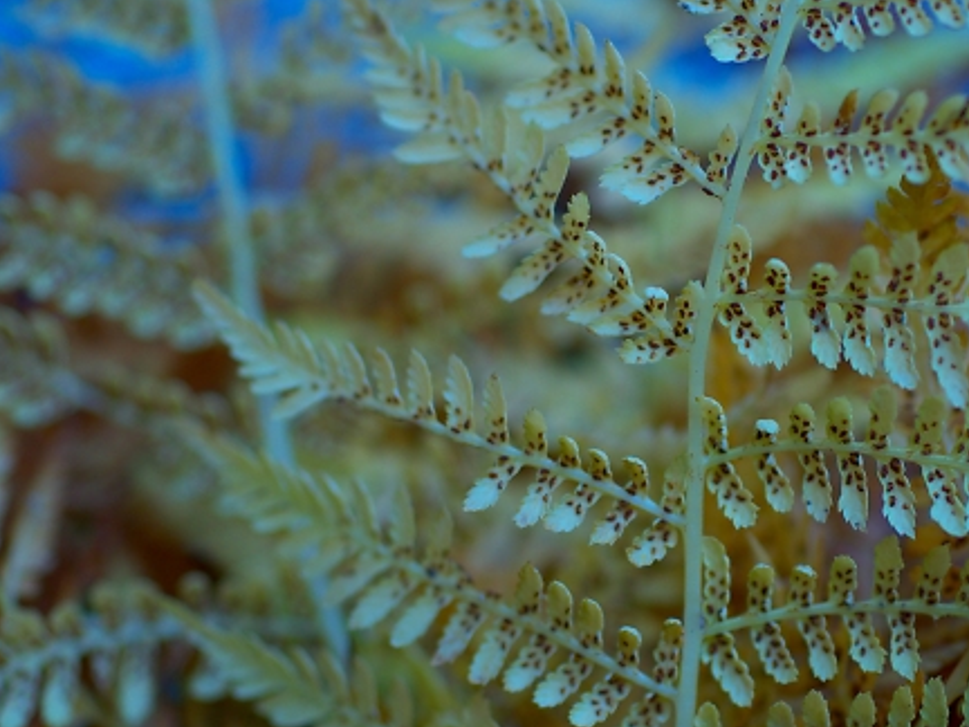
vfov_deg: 14.8
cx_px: 633
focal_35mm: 100
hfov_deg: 19.6
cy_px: 331
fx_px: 2799
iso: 400
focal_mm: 50
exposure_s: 1/40
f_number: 2.8
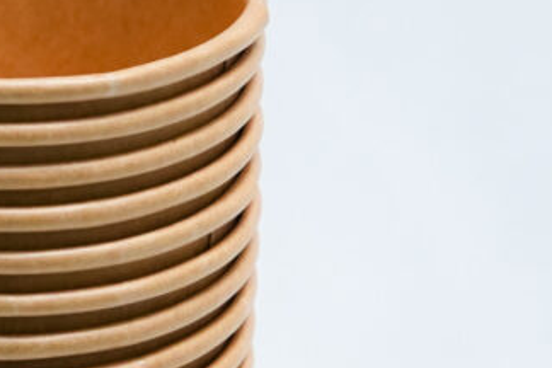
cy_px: 183
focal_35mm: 227
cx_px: 29
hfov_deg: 9.0
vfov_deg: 6.1
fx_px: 3480
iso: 3200
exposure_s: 1/125
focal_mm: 70
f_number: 11
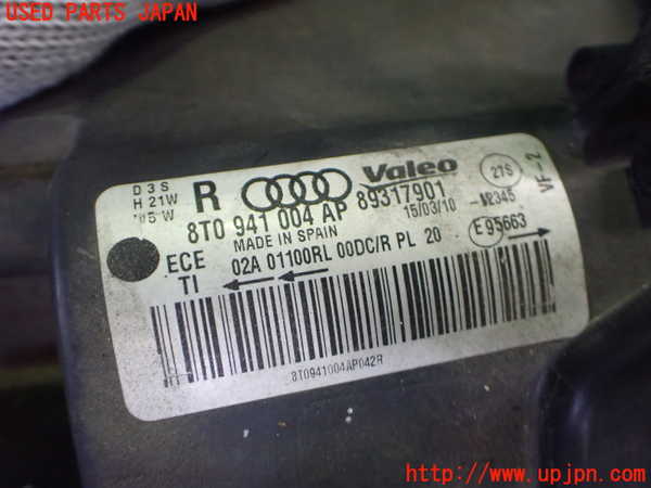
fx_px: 564
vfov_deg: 46.8
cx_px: 326
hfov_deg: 60.0
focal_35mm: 30
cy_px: 244
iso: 800
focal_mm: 5.4
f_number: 2.3
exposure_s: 1/125
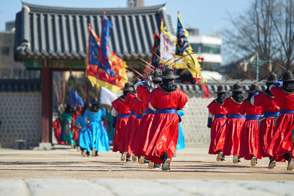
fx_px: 1634
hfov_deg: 10.3
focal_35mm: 200
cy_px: 98
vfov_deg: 6.9
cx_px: 147
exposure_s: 1/4000
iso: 160
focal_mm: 200
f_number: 2.8
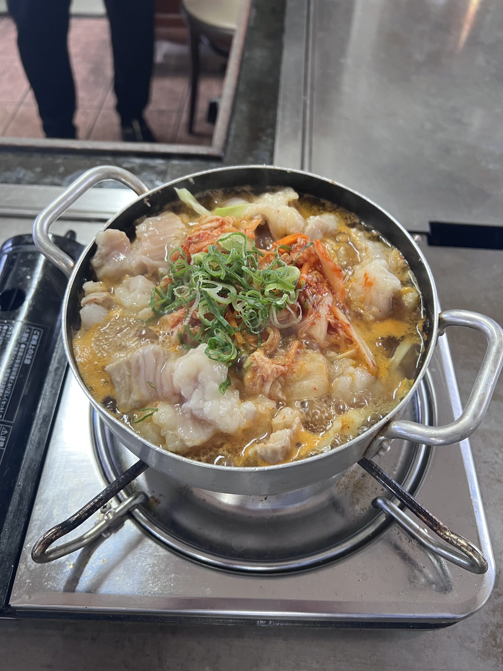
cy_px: 336
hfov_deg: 53.1
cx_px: 252
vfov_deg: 67.3
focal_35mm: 26
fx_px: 504
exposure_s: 1/60
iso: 125
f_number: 1.5
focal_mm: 5.7
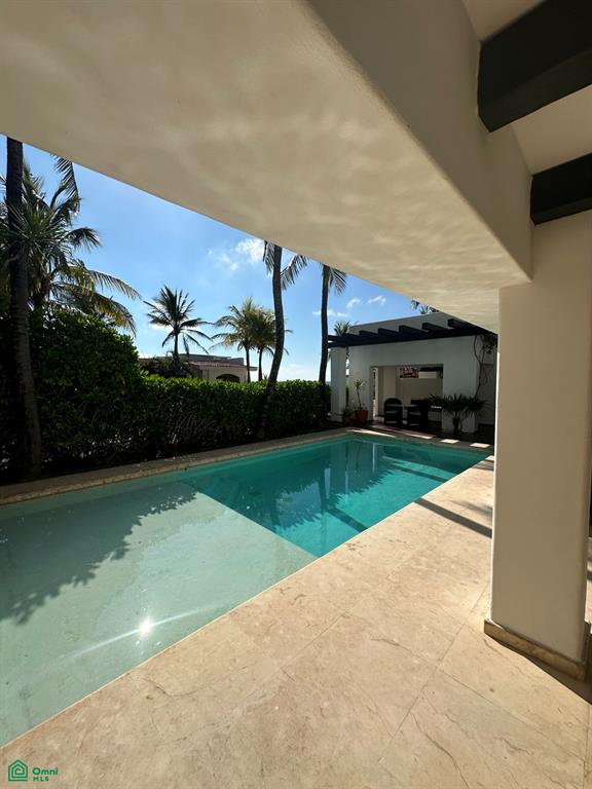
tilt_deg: -1.9
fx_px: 319
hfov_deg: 85.7
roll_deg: -1.1
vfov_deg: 102.1
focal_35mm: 14
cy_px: 394
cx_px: 296
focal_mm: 2.22
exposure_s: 1/4464
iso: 50
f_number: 2.2
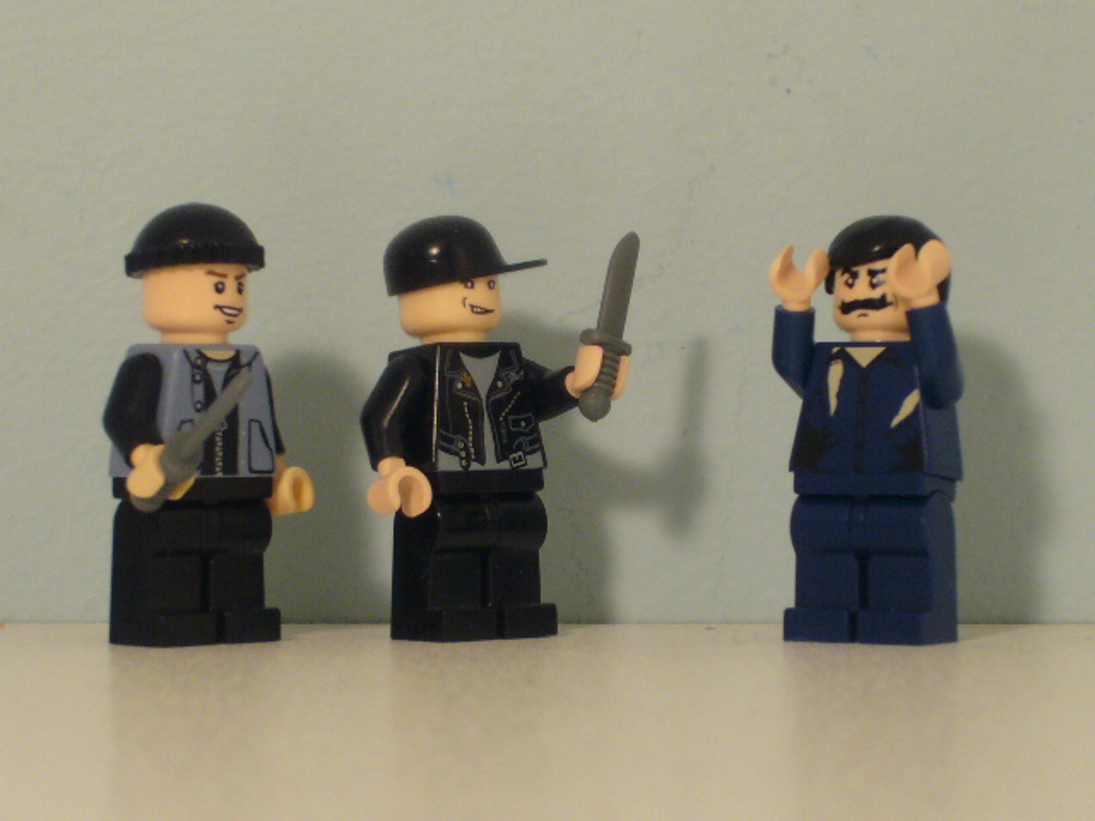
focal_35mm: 144
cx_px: 548
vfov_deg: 10.3
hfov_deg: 13.7
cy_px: 410
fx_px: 4555
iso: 160
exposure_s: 1/15
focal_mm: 17.4
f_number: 5
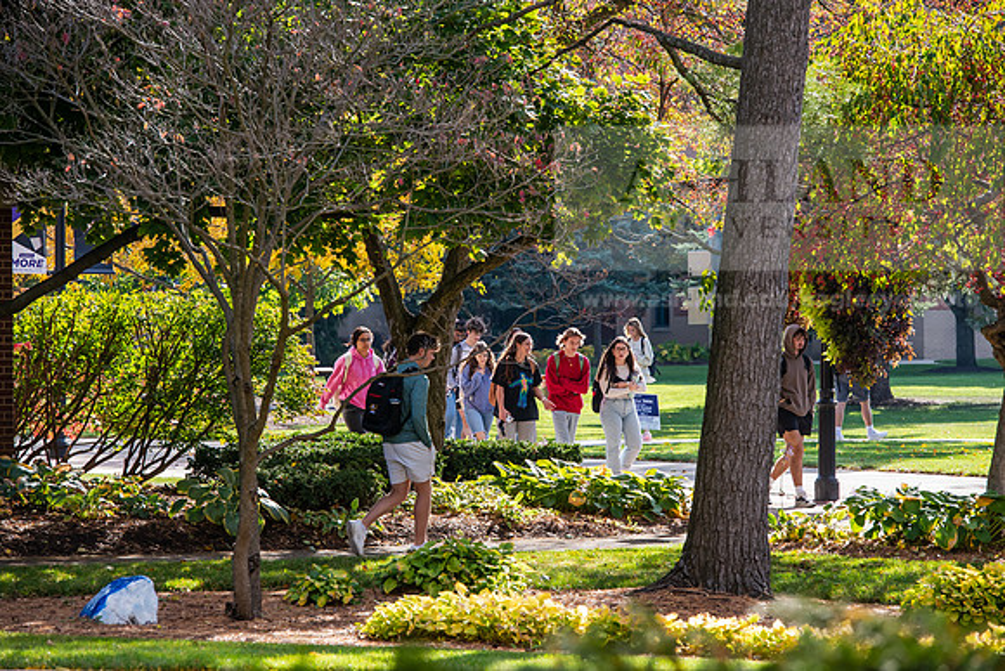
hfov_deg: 11.7
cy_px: 336
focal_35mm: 175
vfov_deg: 7.9
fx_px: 4886
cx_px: 502
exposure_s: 1/250
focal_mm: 175
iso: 400
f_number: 7.1
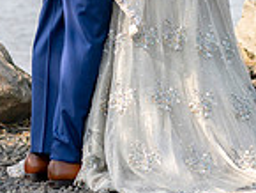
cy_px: -140
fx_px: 2531
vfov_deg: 4.3
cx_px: 172
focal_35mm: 342
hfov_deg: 5.8
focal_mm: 85
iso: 640
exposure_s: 1/5000
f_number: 4
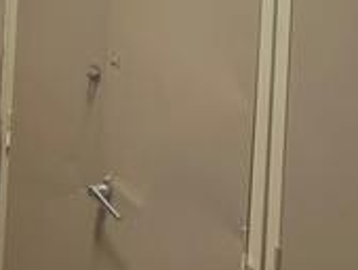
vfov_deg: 11.2
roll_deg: -3.7
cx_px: -133
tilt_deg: +0.0
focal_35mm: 122
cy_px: -247
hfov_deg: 15.2
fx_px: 1264
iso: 125
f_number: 1.8
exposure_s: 1/116
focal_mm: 4.25
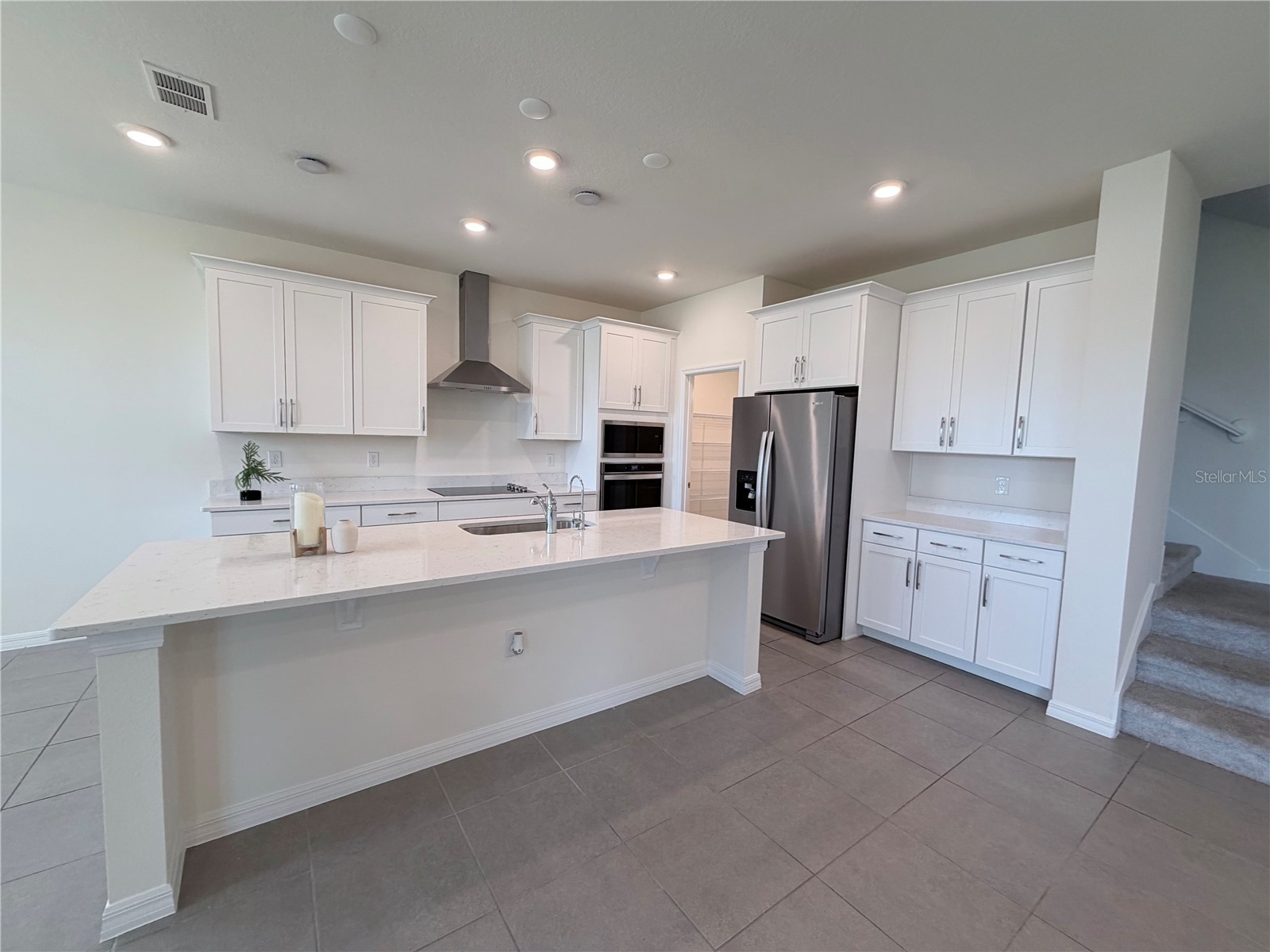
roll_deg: -1.6
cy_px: 476
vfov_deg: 85.7
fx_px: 514
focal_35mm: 14
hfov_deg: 102.1
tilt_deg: -3.4
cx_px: 635
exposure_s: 1/120
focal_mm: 2.22
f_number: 2.2
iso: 125
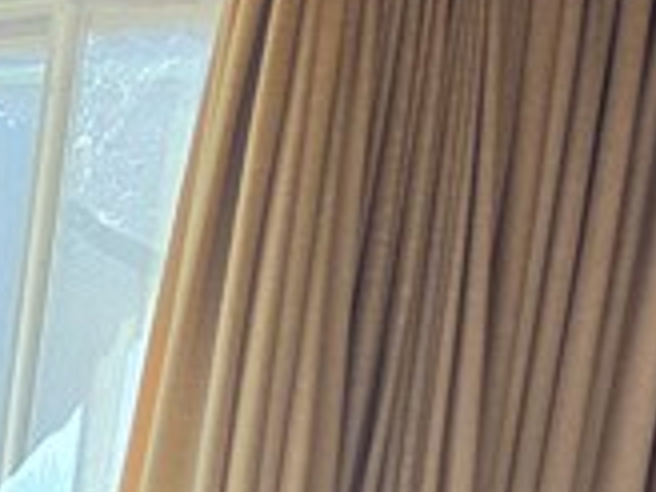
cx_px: -1088
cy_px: 1092
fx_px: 2729
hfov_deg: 10.8
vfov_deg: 9.4
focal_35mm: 144
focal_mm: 5.4
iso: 125
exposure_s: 1/180
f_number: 1.8
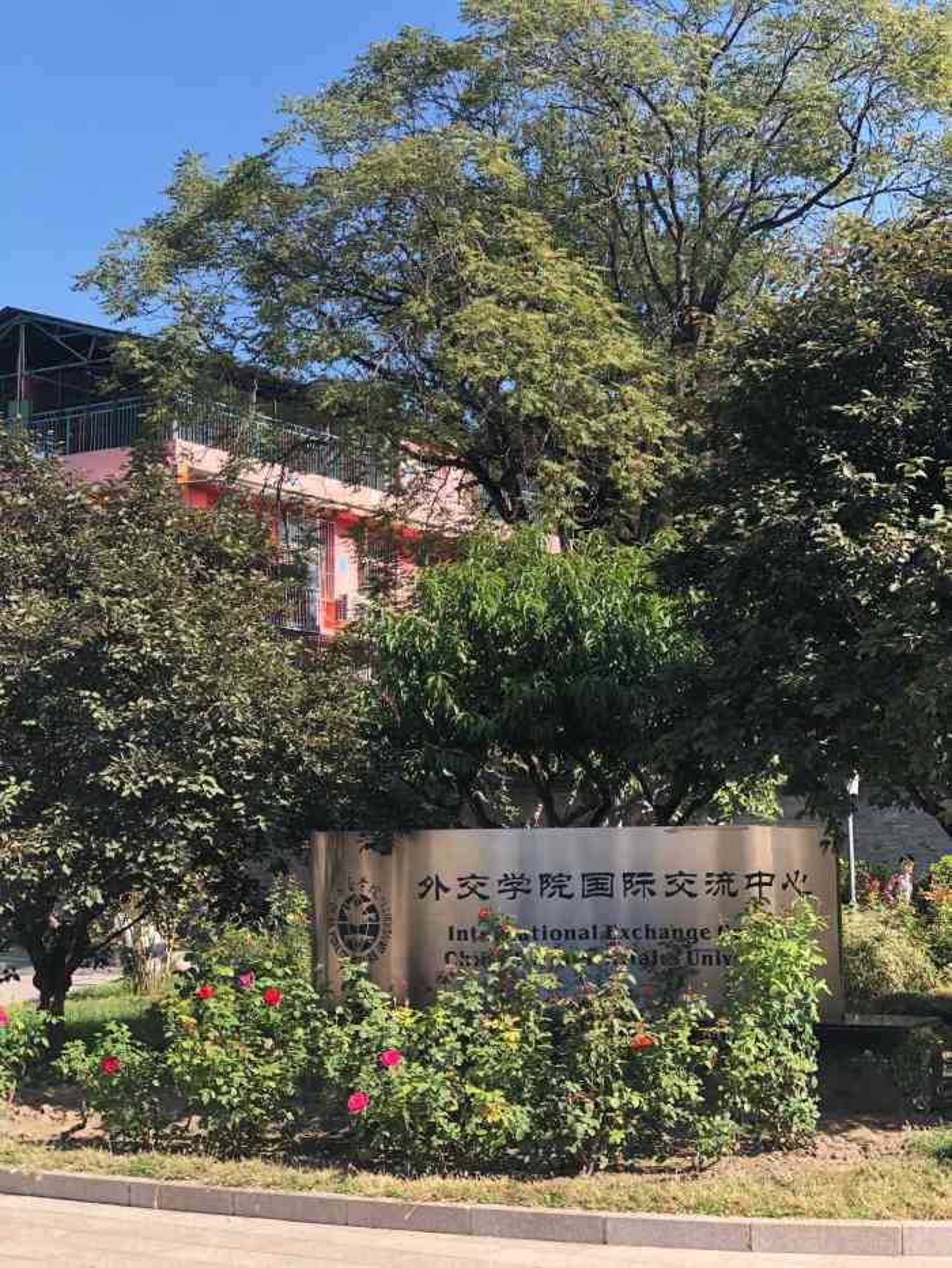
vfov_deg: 33.8
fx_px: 2090
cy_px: 634
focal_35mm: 57
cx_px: 476
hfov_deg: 25.7
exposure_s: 1/213
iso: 20
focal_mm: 6.6
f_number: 2.8
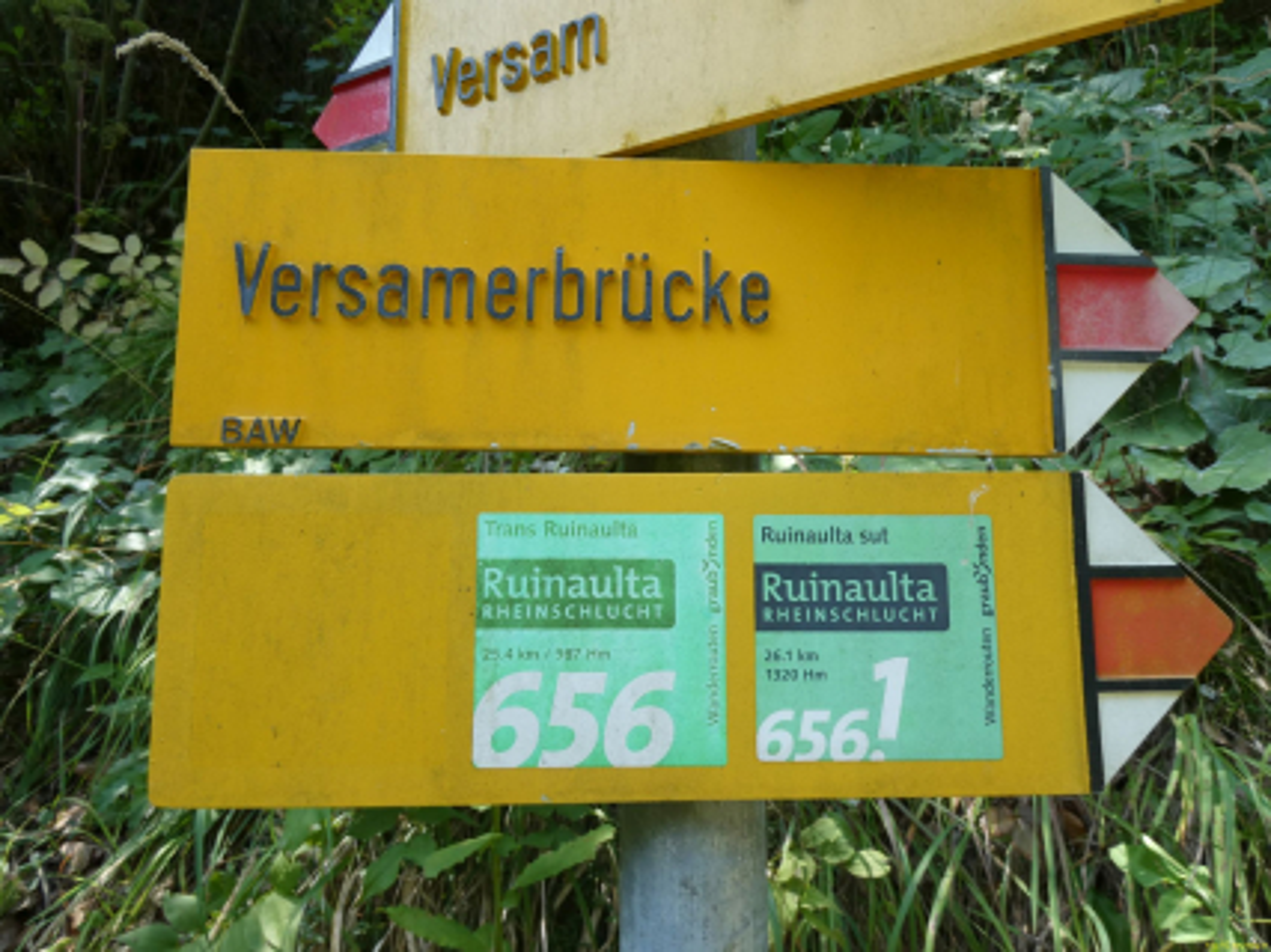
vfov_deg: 56.8
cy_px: 476
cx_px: 636
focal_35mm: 24
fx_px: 881
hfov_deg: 71.6
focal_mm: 4.3
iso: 80
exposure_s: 1/125
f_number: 3.3
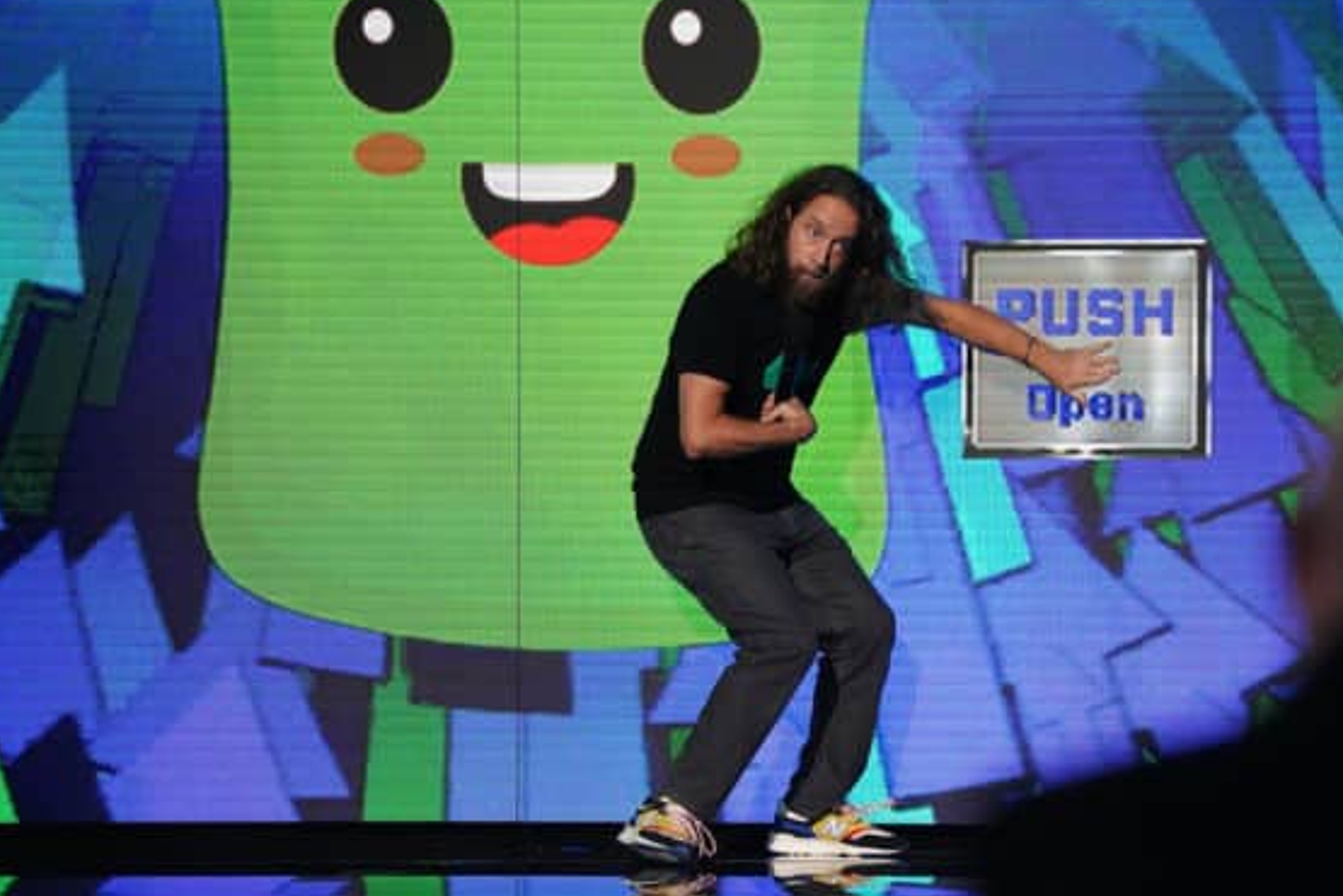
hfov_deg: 7.4
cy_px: 511
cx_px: 910
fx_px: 10333
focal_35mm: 277
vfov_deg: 5.0
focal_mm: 200
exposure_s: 1/1000
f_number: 2.8
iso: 8000
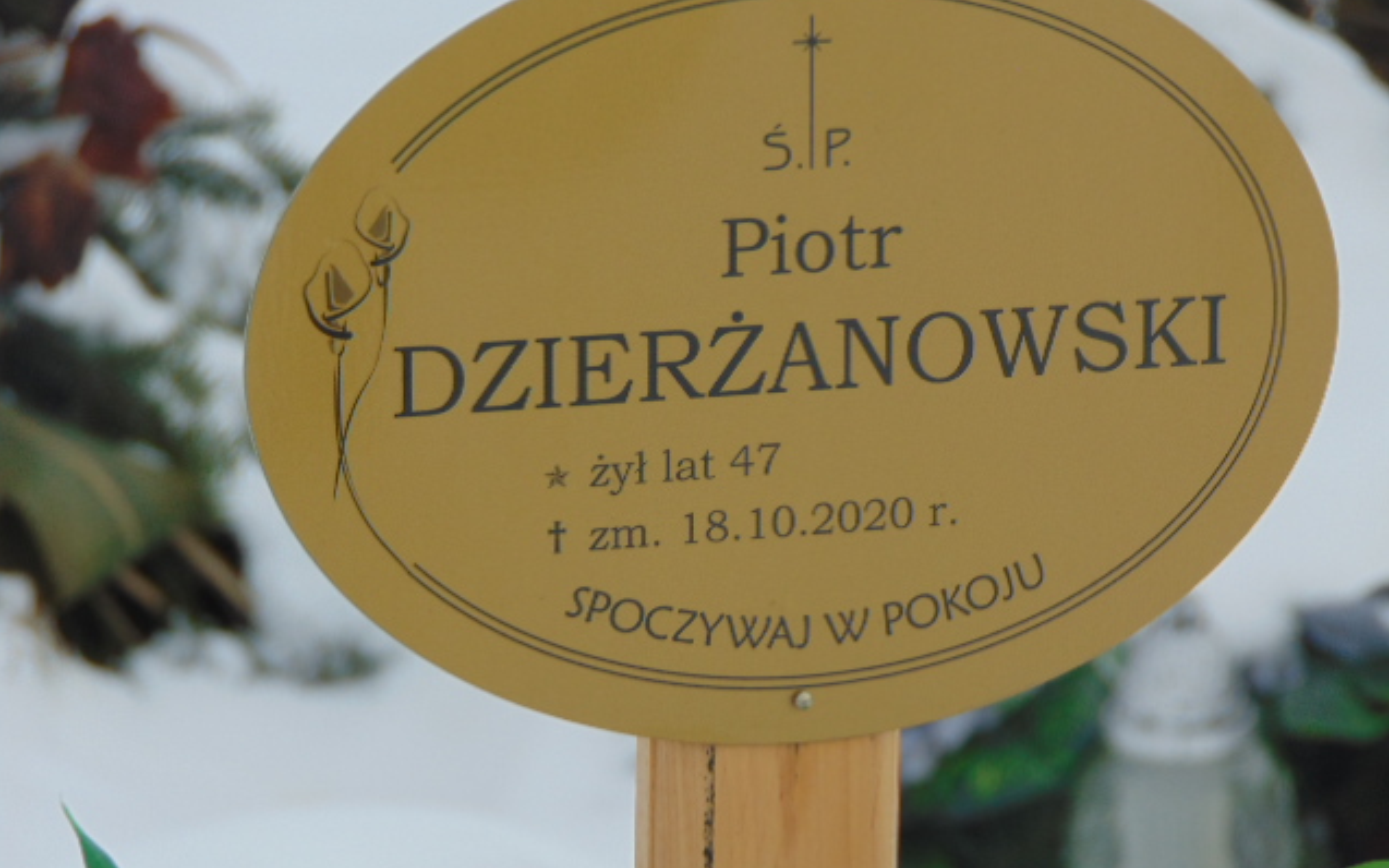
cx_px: 693
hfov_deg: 6.4
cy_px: 441
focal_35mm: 327
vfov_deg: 4.0
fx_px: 12377
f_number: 4.2
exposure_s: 1/400
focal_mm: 55.1
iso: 80
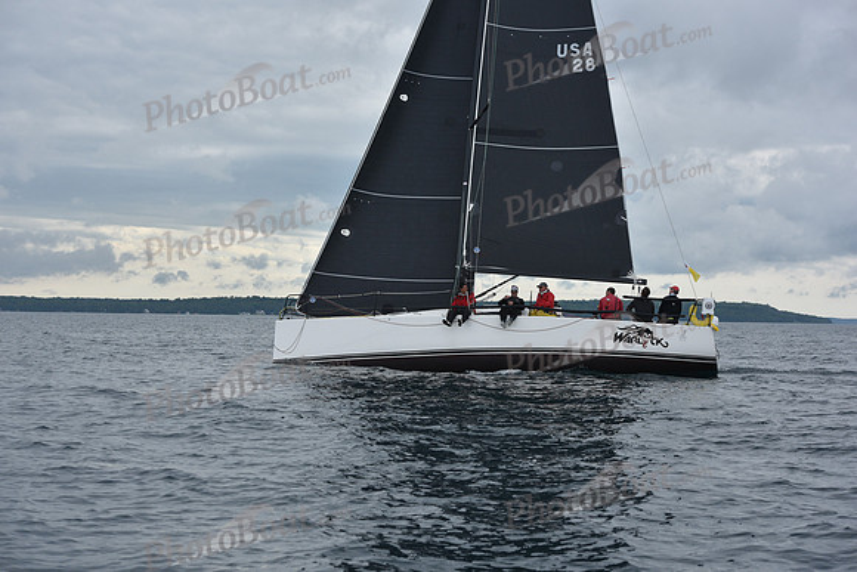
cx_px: 428
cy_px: 286
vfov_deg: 19.5
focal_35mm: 70
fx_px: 1667
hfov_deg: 28.8
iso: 250
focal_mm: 70
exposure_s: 1/800
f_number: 6.3
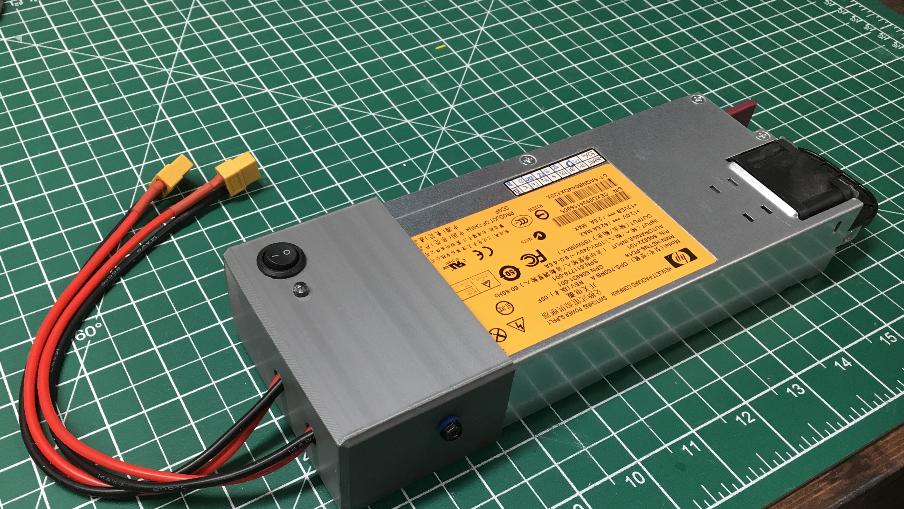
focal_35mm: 34
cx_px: 426
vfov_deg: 34.4
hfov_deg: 58.0
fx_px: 815
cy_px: 325
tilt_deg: -49.5
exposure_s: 1/30
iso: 50
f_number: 2.2
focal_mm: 4.15
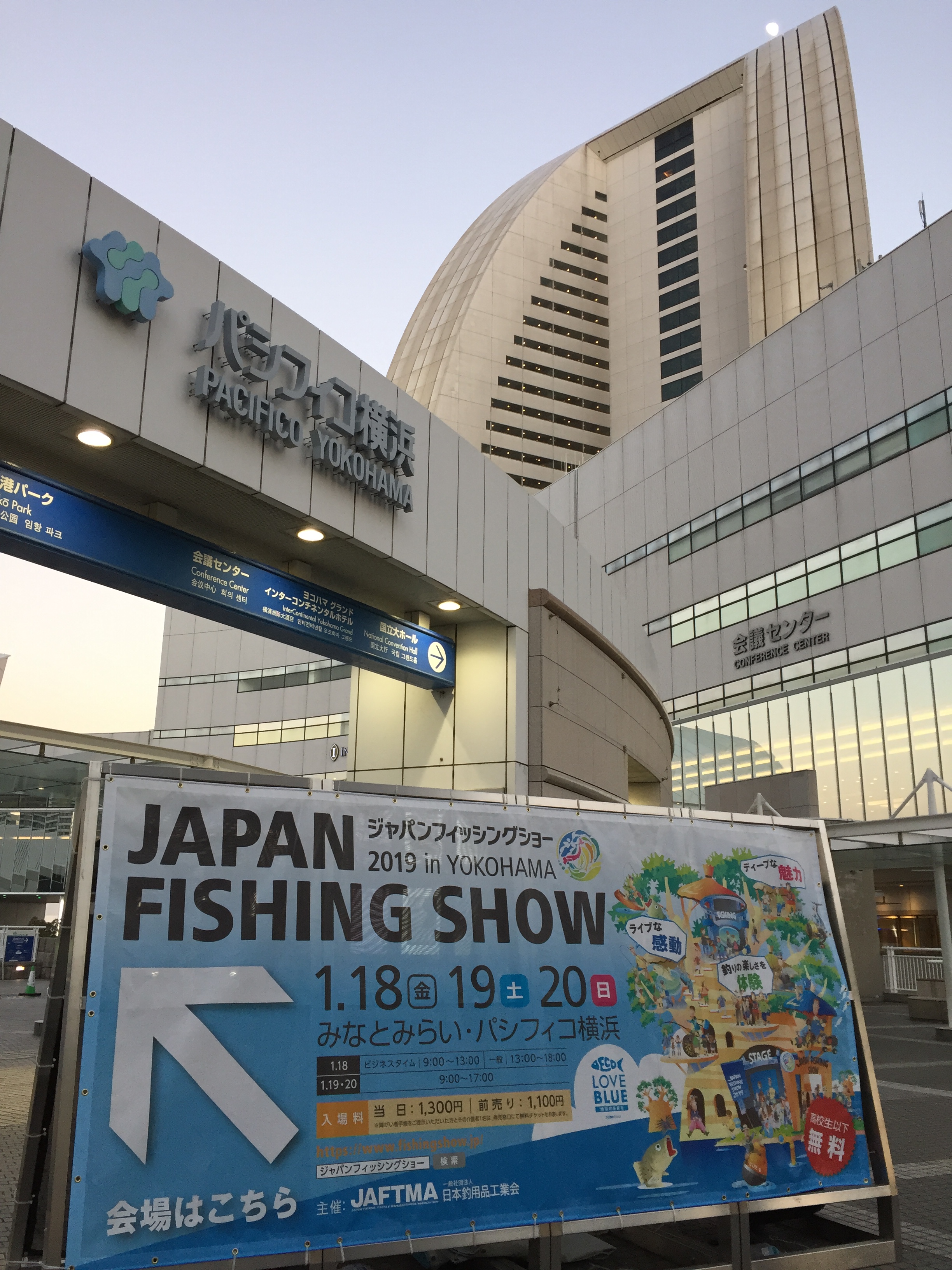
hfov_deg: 48.2
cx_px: 476
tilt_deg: +15.8
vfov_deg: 61.7
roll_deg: -1.2
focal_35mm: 29
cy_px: 635
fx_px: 1063
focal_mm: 4.15
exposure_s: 1/40
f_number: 2.2
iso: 32
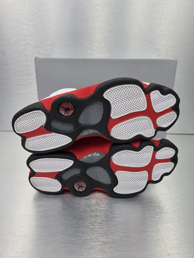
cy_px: 129
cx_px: 97
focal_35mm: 23
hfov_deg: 58.9
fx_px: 172
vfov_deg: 73.9
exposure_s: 1/100
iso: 125
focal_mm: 6.5
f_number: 1.4
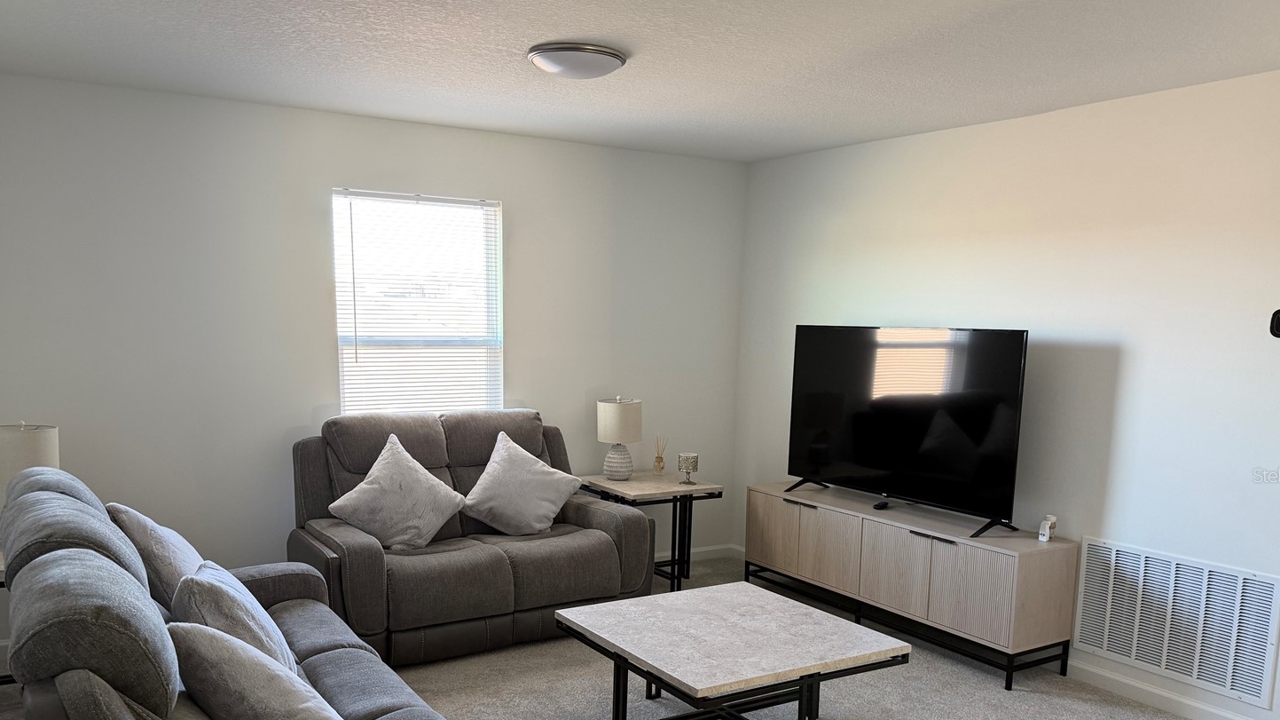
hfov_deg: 66.1
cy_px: 475
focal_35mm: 29
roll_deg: -1.2
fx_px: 984
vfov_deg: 39.7
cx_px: 627
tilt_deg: -9.0
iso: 250
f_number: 1.78
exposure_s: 1/60
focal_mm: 6.76
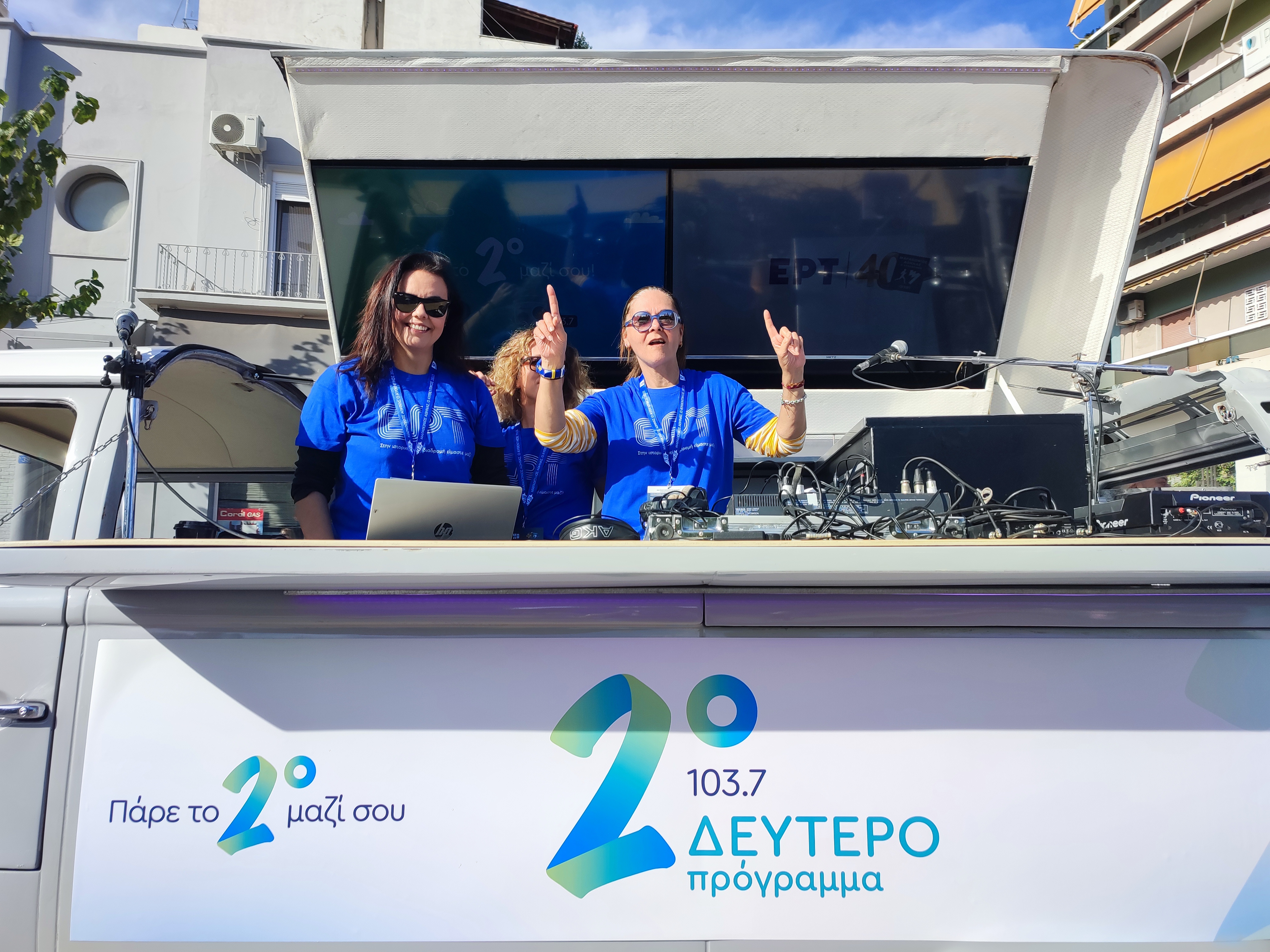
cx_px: 635
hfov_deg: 69.4
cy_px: 476
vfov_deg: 54.9
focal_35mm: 25
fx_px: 917
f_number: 1.9
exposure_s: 1/651
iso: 50
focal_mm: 6.04
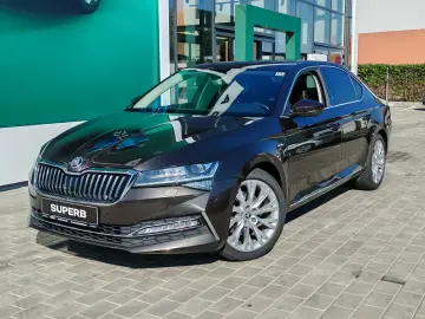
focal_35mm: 43
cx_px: 212
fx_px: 528
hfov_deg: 43.9
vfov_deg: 33.6
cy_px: 160
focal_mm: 5.52
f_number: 1.95
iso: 50
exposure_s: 1/2800
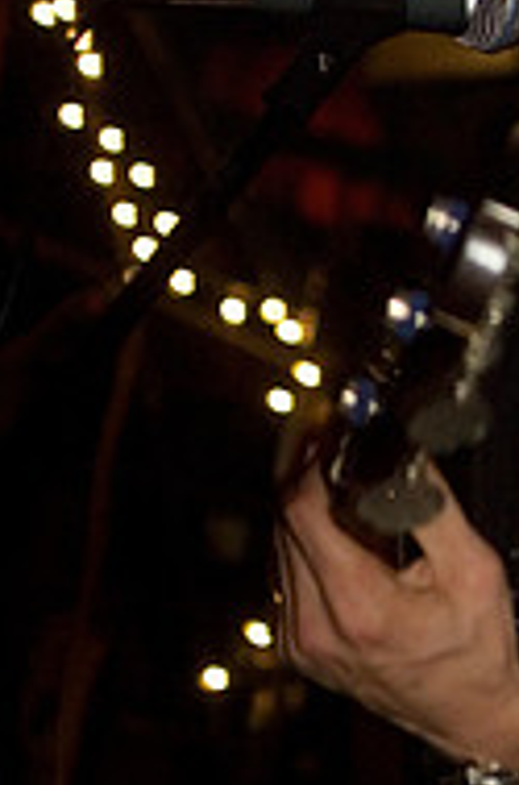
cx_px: 550
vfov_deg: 11.1
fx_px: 4044
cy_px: 507
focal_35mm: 186
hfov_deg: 7.3
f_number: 2.8
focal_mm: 52
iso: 800
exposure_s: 1/40
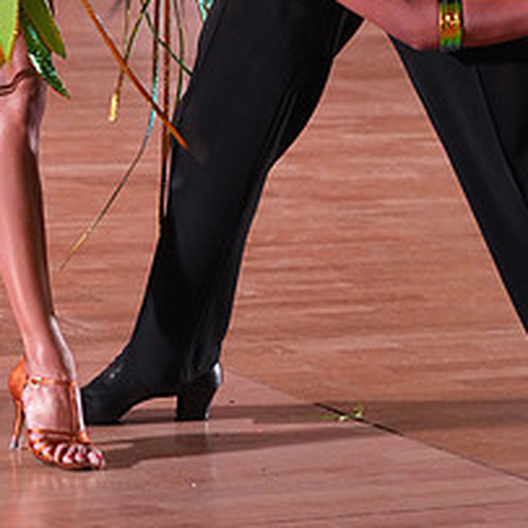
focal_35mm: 241
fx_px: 4159
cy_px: -172
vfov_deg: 7.2
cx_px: 199
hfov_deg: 7.3
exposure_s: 1/200
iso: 4000
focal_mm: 99
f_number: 4.5
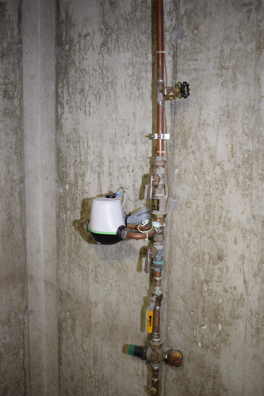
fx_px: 412
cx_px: 132
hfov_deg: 35.5
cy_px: 198
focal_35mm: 38
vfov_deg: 51.3
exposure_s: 1/60
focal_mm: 25
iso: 800
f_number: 4
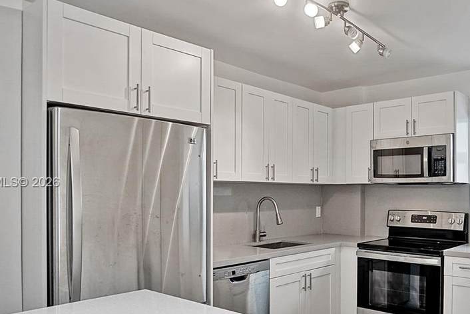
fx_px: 390
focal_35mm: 30
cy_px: 183
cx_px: 320
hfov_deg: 60.4
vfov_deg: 43.6
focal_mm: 11
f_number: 6.3
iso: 160
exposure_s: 1/200
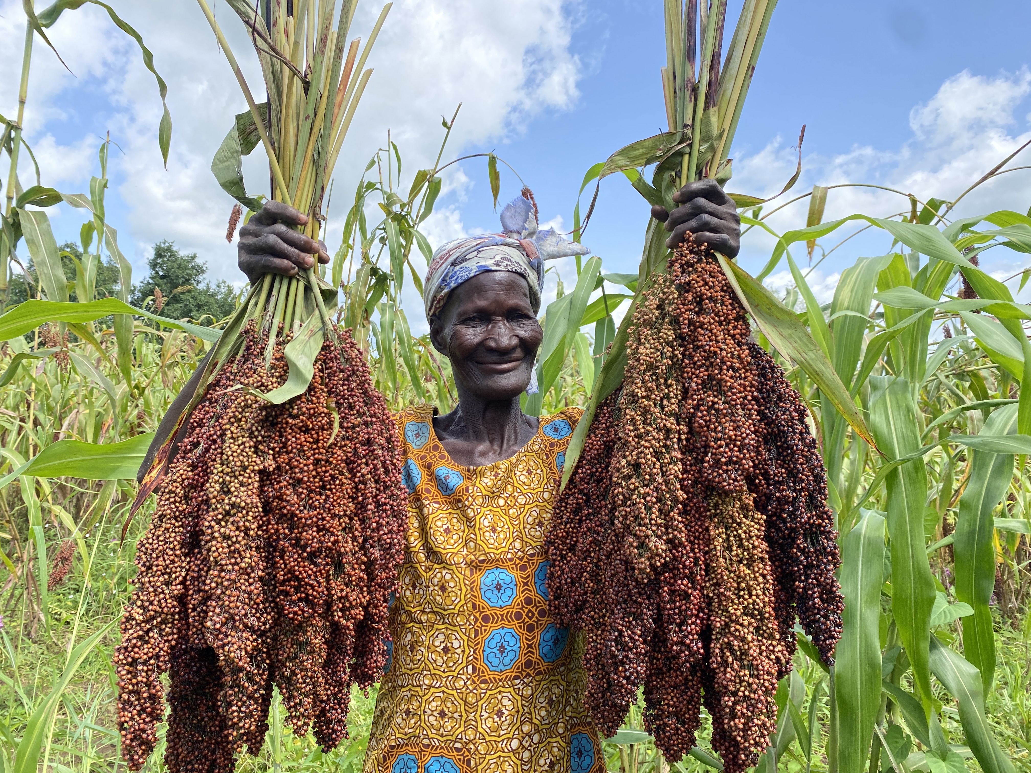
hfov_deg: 67.3
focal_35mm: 26
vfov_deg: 53.1
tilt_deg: -1.1
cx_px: 516
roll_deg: -1.5
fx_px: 774
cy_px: 386
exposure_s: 1/1447
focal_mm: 4.25
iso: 32
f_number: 1.8
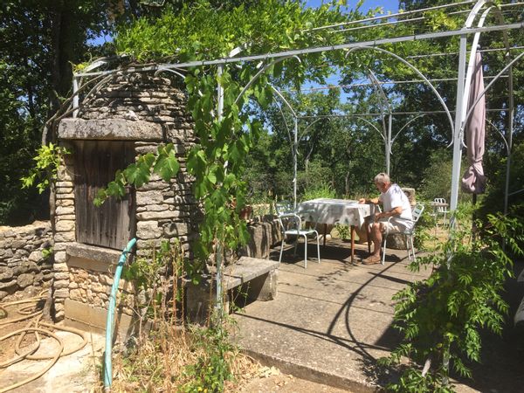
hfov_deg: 61.7
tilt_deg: -6.1
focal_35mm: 29
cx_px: 262
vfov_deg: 48.2
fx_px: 439
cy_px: 196
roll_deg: -1.9
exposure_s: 1/1364
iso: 32
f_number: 2.2
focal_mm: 4.15
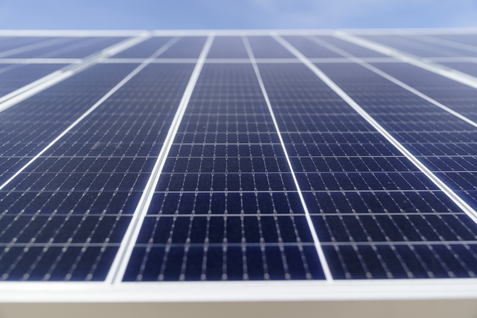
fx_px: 424
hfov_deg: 58.7
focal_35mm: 32
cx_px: 238
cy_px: 159
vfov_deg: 41.1
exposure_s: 1/5000
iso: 400
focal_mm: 32
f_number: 3.2
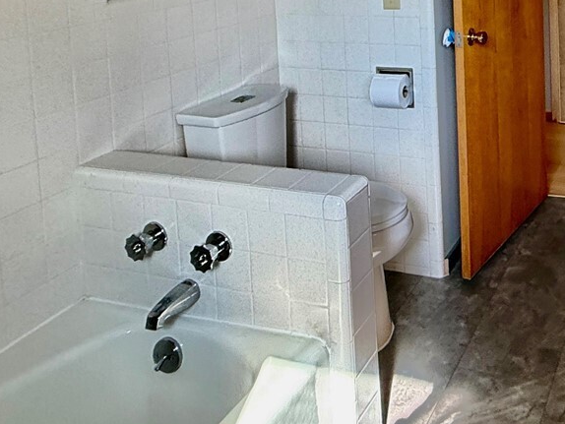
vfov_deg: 32.3
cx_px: 494
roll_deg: +1.8
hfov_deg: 44.2
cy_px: -47
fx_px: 637
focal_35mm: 39
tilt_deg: -4.2
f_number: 2.2
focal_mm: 2.22
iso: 160
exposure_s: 1/120
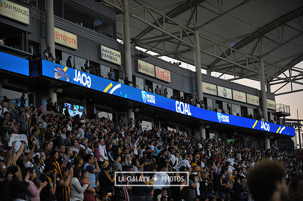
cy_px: 100
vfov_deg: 14.4
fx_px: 799
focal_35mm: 95
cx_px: 152
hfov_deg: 21.5
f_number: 2.8
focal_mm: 95
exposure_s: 1/1000
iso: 640
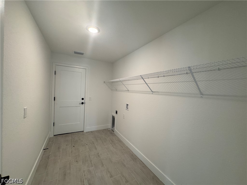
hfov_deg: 102.1
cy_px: 92
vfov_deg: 85.7
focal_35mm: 14
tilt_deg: -1.2
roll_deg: -2.8
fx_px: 100
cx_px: 124
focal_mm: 2.22
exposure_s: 1/120
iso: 250
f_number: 2.2
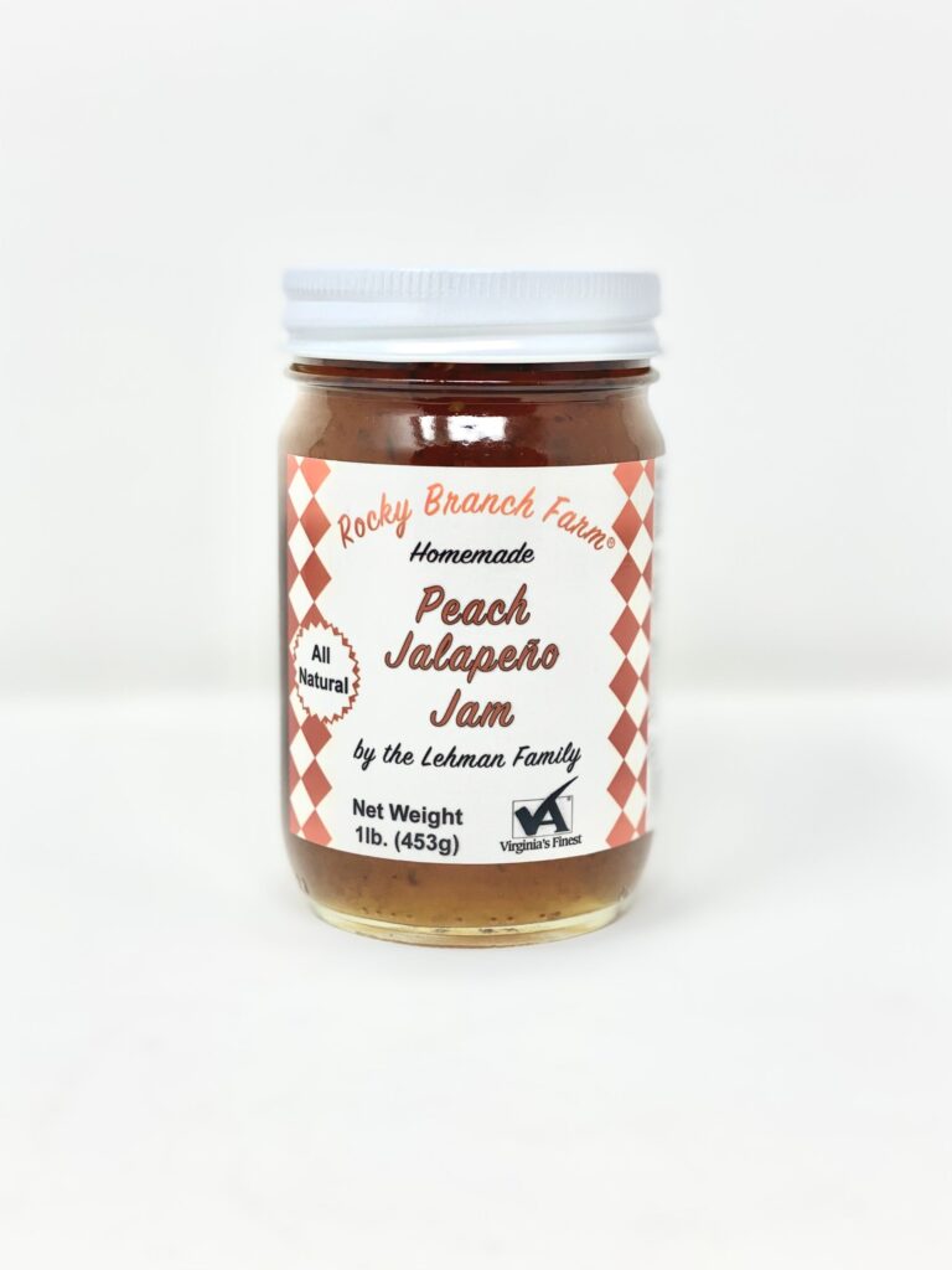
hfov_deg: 28.0
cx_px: 476
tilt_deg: -9.9
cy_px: 635
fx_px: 1907
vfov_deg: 36.8
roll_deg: -0.7
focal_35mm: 52
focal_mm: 6
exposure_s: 1/120
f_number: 2
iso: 32
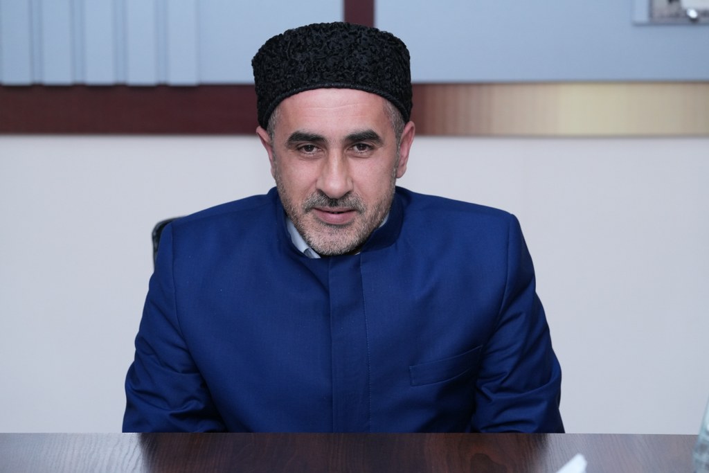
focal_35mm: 132
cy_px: 236
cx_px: 354
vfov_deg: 10.4
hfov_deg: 15.5
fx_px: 2600
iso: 2000
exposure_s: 1/200
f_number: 5.6
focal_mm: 132
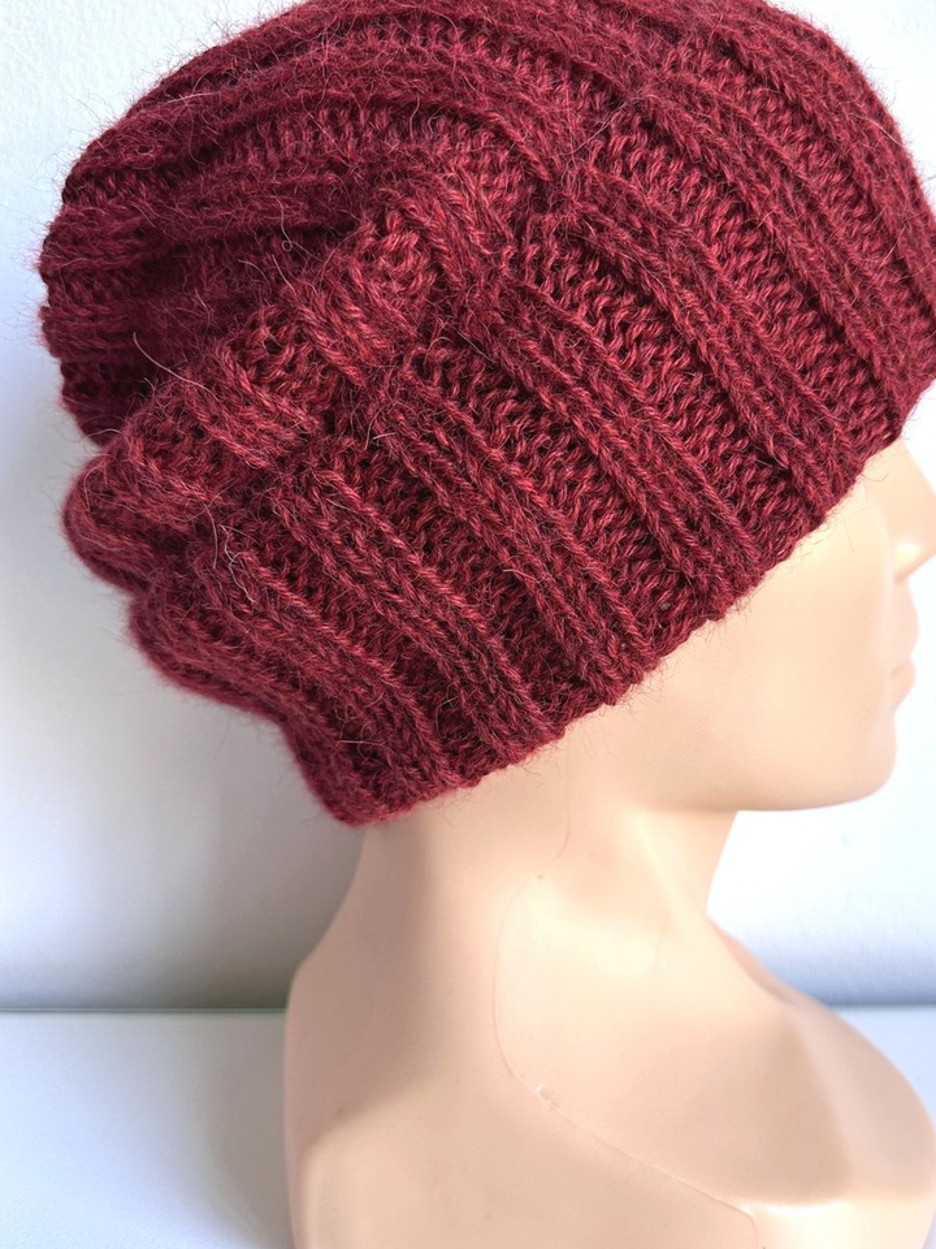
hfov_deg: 46.6
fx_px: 1082
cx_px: 546
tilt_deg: -10.2
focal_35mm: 30
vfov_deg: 59.9
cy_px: 648
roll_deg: -1.3
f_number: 1.78
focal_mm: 6.86
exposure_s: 1/121
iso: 125
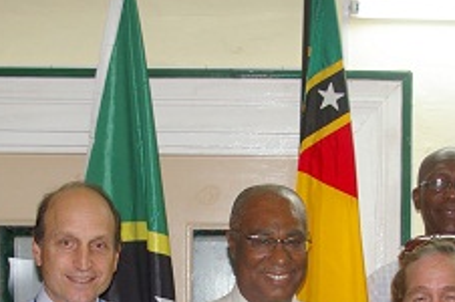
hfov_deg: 25.4
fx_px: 1010
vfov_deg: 16.4
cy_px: 348
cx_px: 256
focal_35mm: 80
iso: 400
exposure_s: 1/30
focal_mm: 20
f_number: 4.5
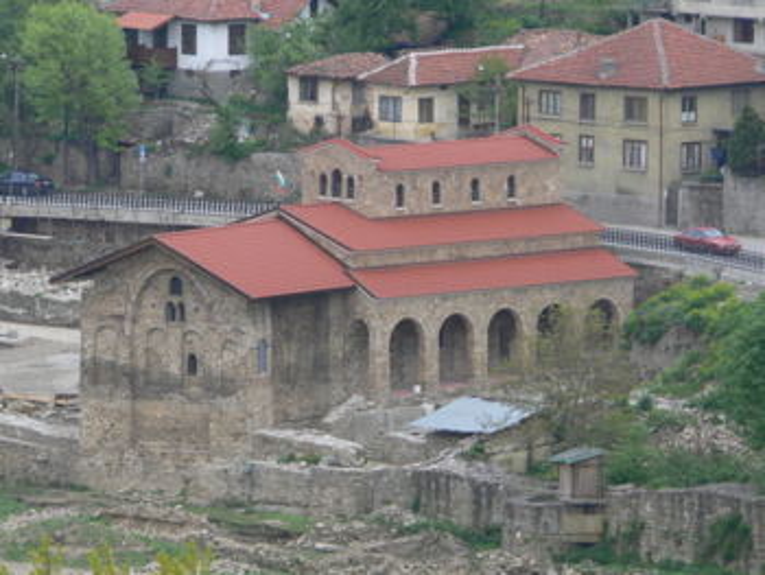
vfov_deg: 5.0
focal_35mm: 299
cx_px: 382
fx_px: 6612
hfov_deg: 6.6
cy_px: 288
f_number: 5.6
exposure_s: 1/125
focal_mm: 49.8
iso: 80
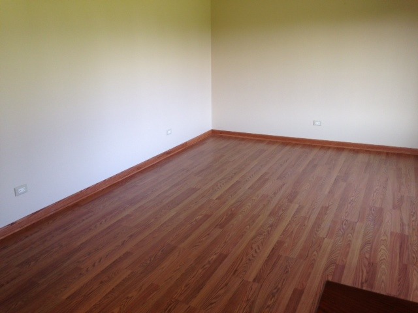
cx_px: 209
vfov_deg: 42.9
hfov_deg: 55.4
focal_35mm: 33
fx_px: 398
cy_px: 156
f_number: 2.4
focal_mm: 4.12
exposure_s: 1/30
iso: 64
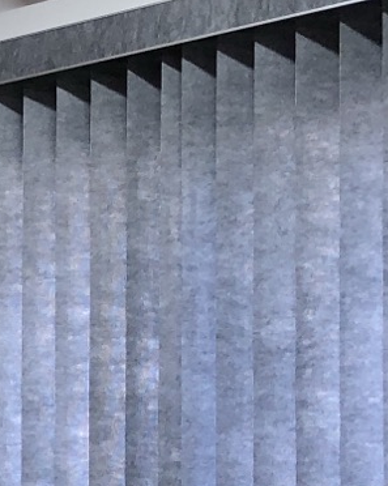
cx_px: -853
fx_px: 2113
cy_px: 496
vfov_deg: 12.9
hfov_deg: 8.4
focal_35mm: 147
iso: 32
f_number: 1.8
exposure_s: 1/24
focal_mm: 3.99
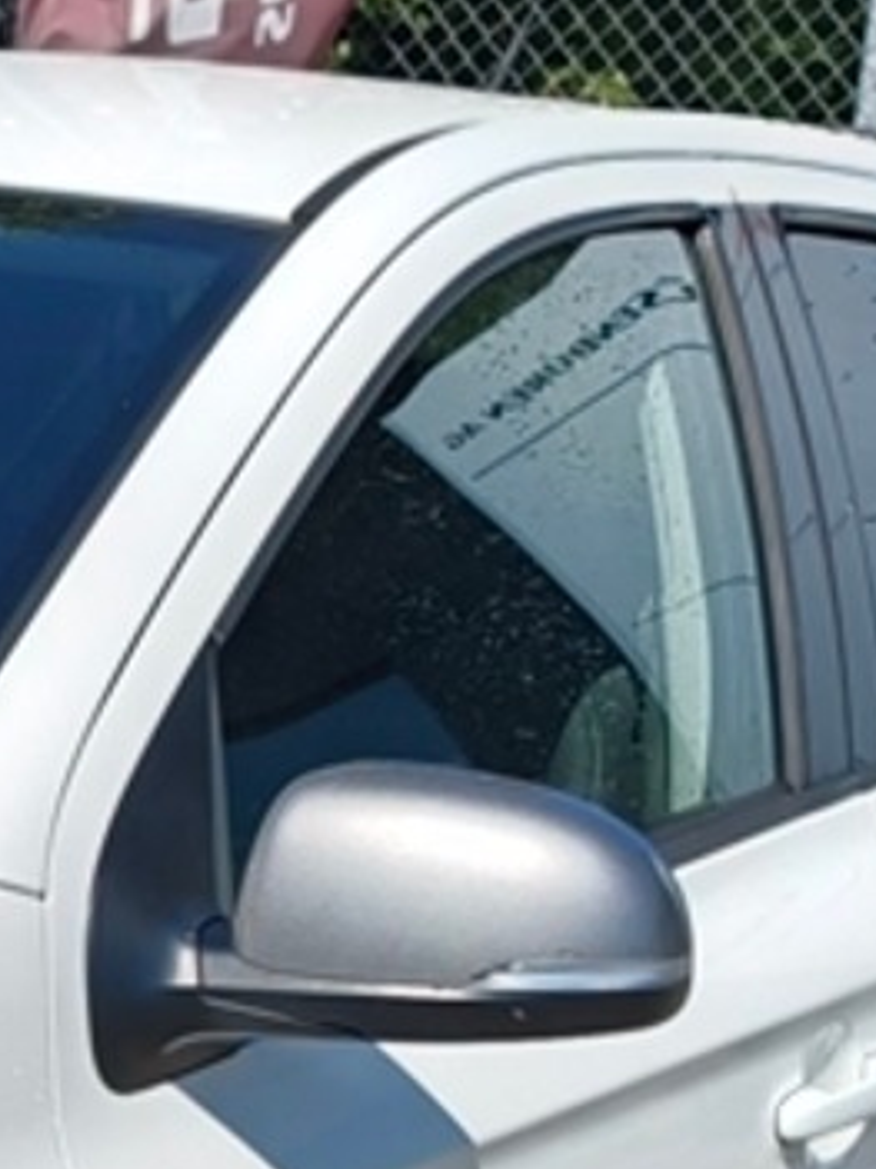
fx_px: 4457
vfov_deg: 14.8
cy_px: 1079
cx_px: -879
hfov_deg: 10.3
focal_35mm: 132
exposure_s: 1/2044
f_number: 1.5
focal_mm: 6.75
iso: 80
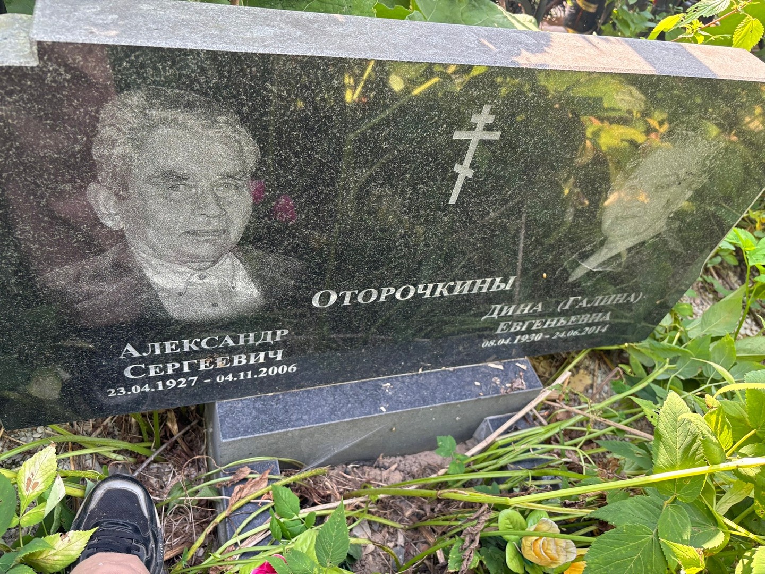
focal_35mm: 26
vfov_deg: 53.1
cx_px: 382
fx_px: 575
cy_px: 287
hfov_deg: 67.3
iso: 80
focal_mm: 5.96
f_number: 1.6
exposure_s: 1/121
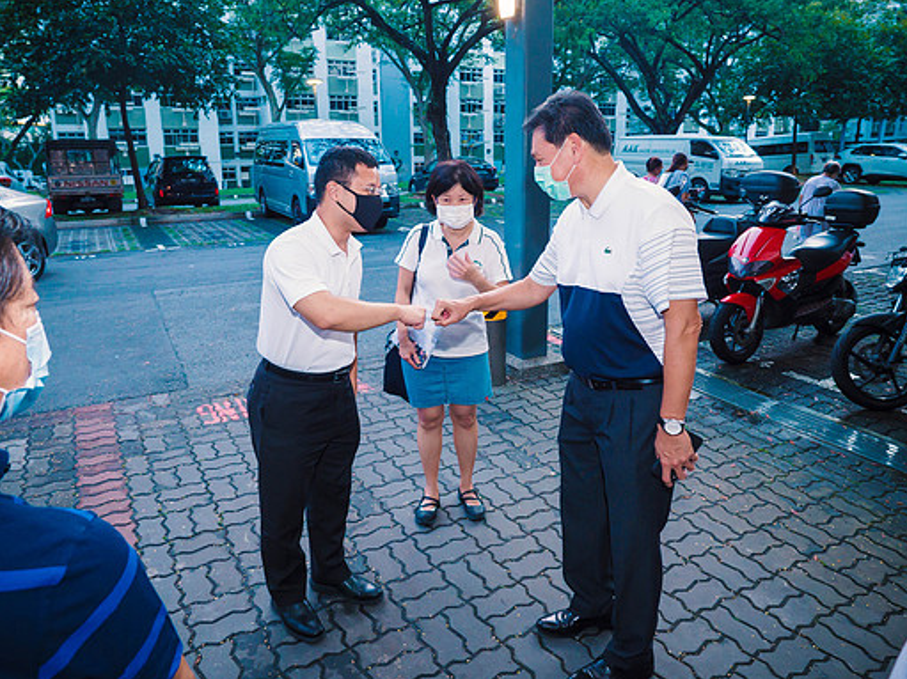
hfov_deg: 69.4
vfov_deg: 54.7
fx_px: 655
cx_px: 430
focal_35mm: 25
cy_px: 297
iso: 500
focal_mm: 11
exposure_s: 1/125
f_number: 2.8
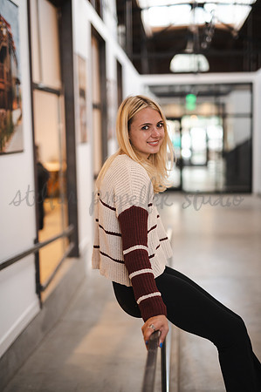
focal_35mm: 50
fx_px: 545
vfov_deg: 39.6
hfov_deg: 26.9
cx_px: 130
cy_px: 196
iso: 1250
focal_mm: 50
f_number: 1.6
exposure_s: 1/200
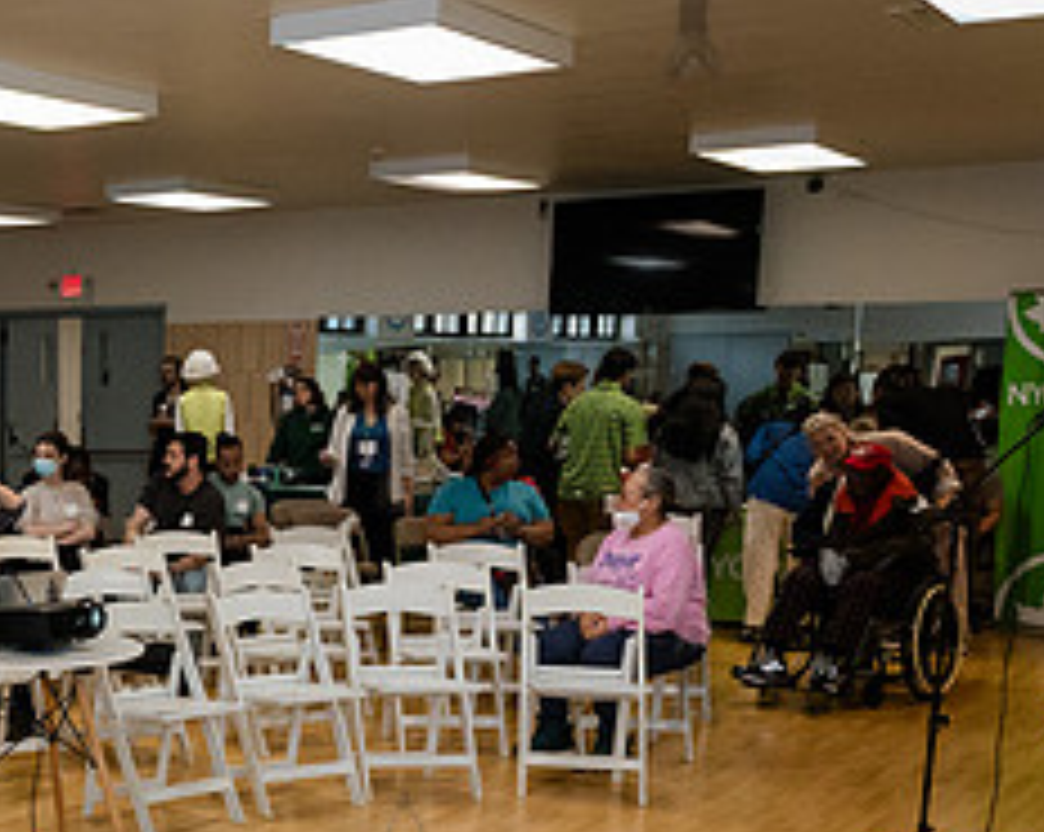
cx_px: -180
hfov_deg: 28.6
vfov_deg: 25.8
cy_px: 650
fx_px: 1790
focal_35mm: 58
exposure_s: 1/250
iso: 4000
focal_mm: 24
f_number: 4.5
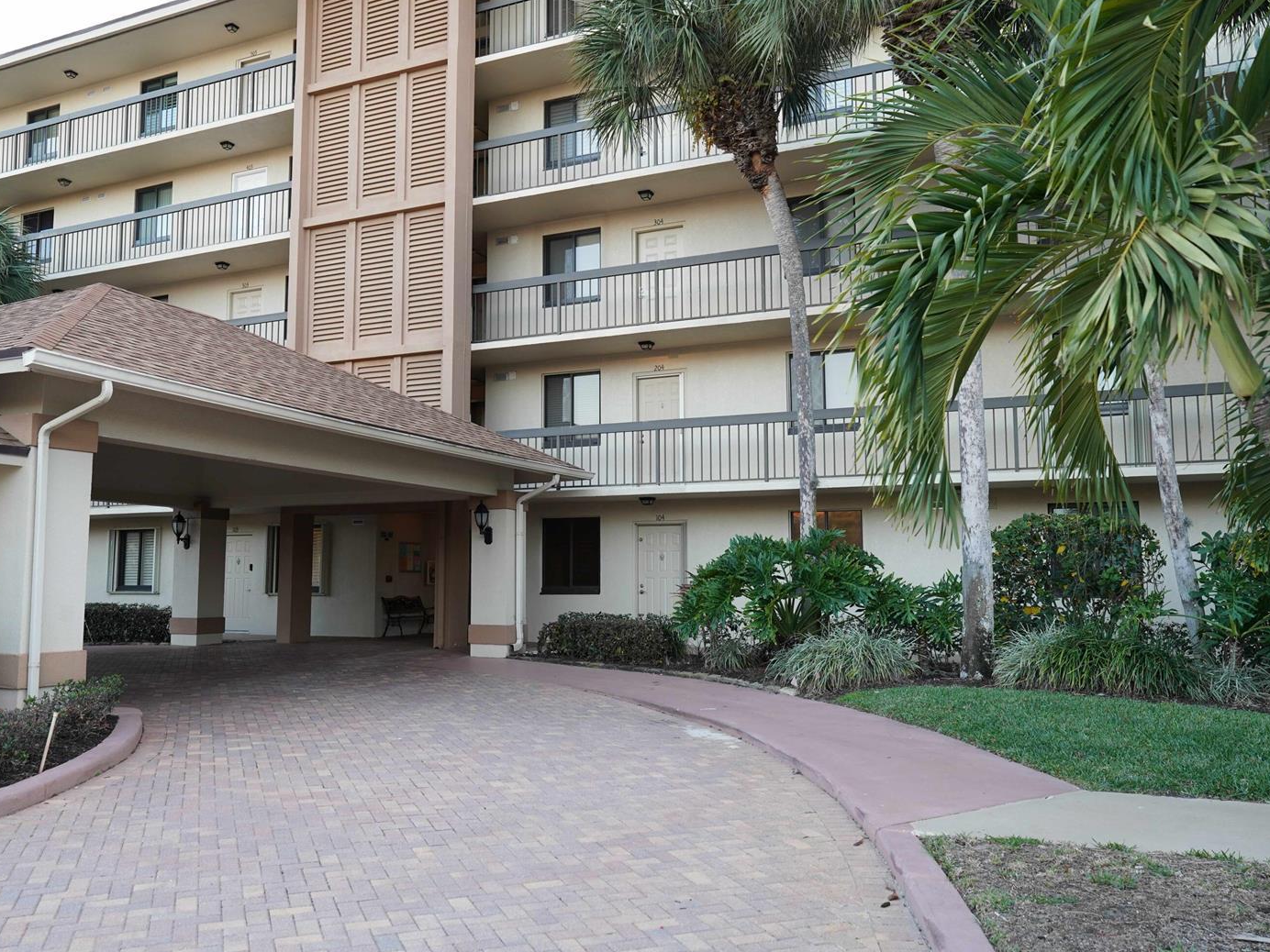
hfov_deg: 59.9
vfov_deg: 46.8
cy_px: 472
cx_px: 575
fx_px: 1101
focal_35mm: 30
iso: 500
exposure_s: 1/160
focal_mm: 27
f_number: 4
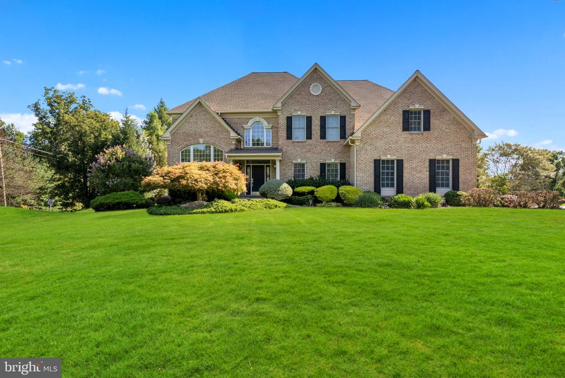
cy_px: 189
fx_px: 330
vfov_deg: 59.6
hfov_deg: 81.2
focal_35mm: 21
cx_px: 282
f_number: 8
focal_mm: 21
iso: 200
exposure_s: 1/60
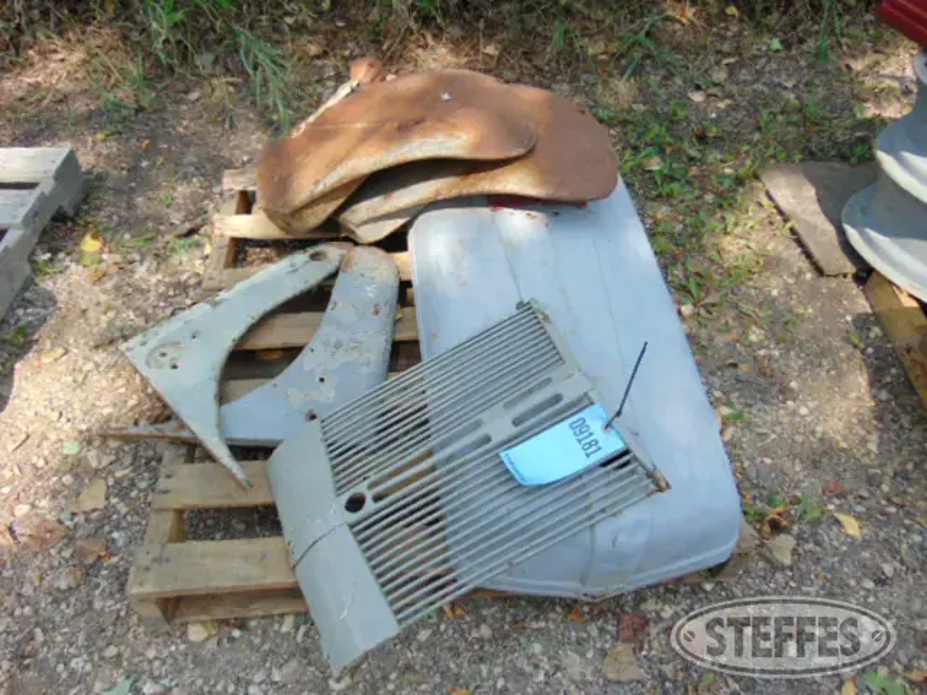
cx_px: 464
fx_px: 669
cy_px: 348
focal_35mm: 25
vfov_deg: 54.9
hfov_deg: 69.4
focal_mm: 4.5
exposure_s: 1/400
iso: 80
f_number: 3
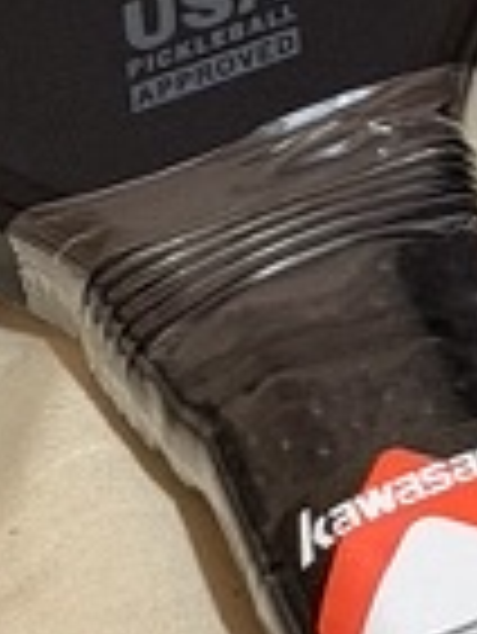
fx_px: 6403
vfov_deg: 5.6
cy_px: -441
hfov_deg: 4.2
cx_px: 729
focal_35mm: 349
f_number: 1.78
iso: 250
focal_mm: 6.76
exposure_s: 1/46
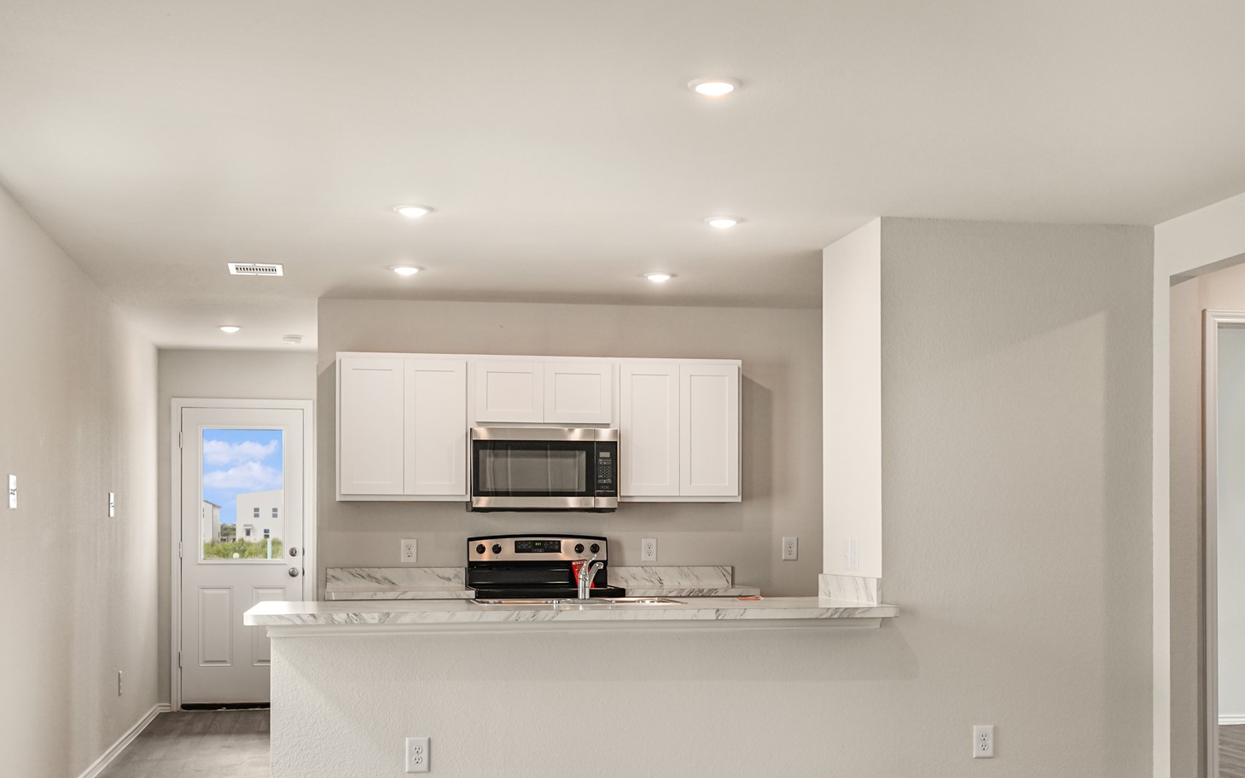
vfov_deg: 28.9
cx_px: 619
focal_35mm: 44
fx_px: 1493
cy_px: 558
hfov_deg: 45.3
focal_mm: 29
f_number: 4
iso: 400
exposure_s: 1/100
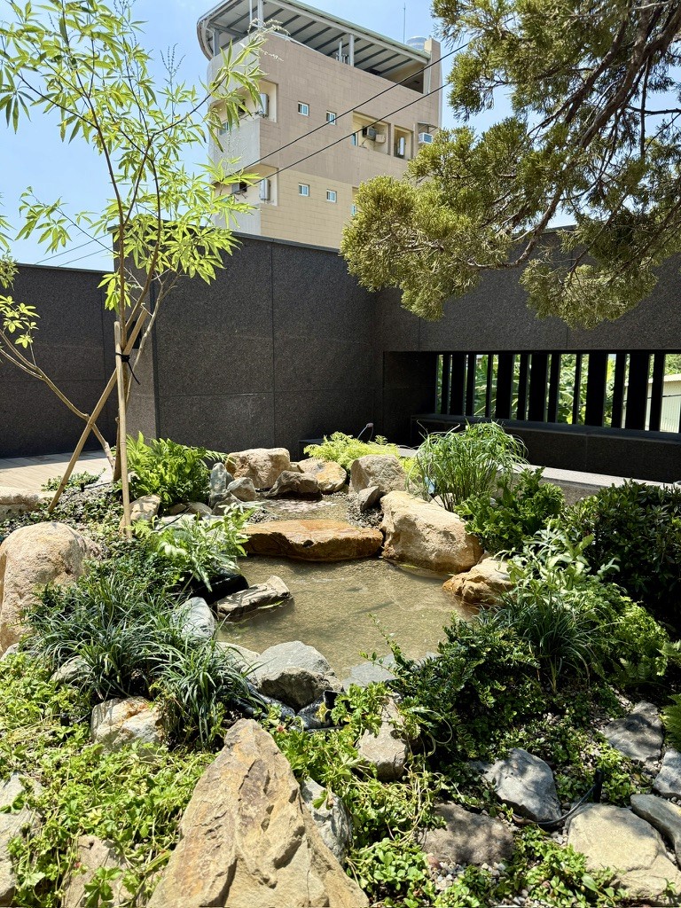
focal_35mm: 24
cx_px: 340
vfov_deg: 71.6
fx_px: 630
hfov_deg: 56.8
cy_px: 454
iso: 100
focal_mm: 6.76
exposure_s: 1/2801
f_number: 1.78
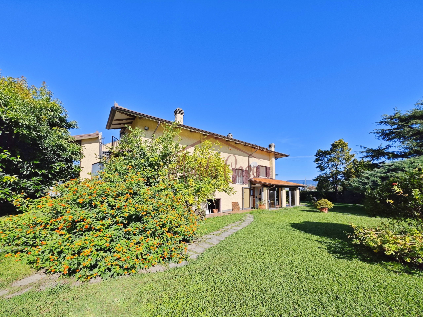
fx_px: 147
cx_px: 212
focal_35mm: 12
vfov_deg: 94.5
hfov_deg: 110.5
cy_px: 158
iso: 50
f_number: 1.8
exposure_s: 1/4370
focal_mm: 2.03
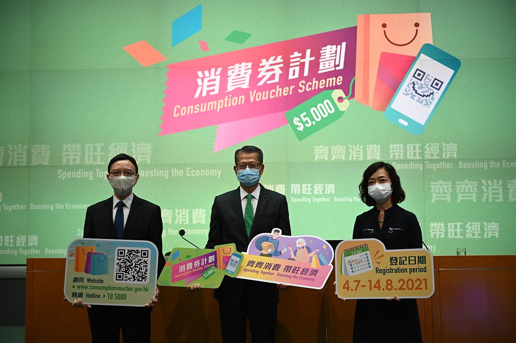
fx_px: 687
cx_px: 258
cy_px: 172
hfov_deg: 41.1
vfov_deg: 28.0
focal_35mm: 48
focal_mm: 48
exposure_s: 1/100
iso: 400
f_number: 2.8
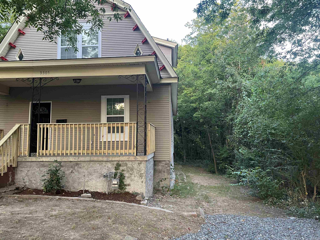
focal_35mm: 26
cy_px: 120
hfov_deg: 67.3
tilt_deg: +4.8
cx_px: 160
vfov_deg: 53.1
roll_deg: +0.3
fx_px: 240
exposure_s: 1/60
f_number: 1.5
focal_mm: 5.7
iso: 200
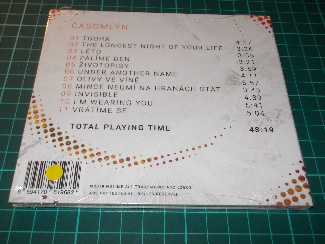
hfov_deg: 50.1
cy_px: 122
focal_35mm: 37
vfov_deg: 38.7
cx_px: 162
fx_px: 347
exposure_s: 1/30
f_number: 3.7
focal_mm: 5.2
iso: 200
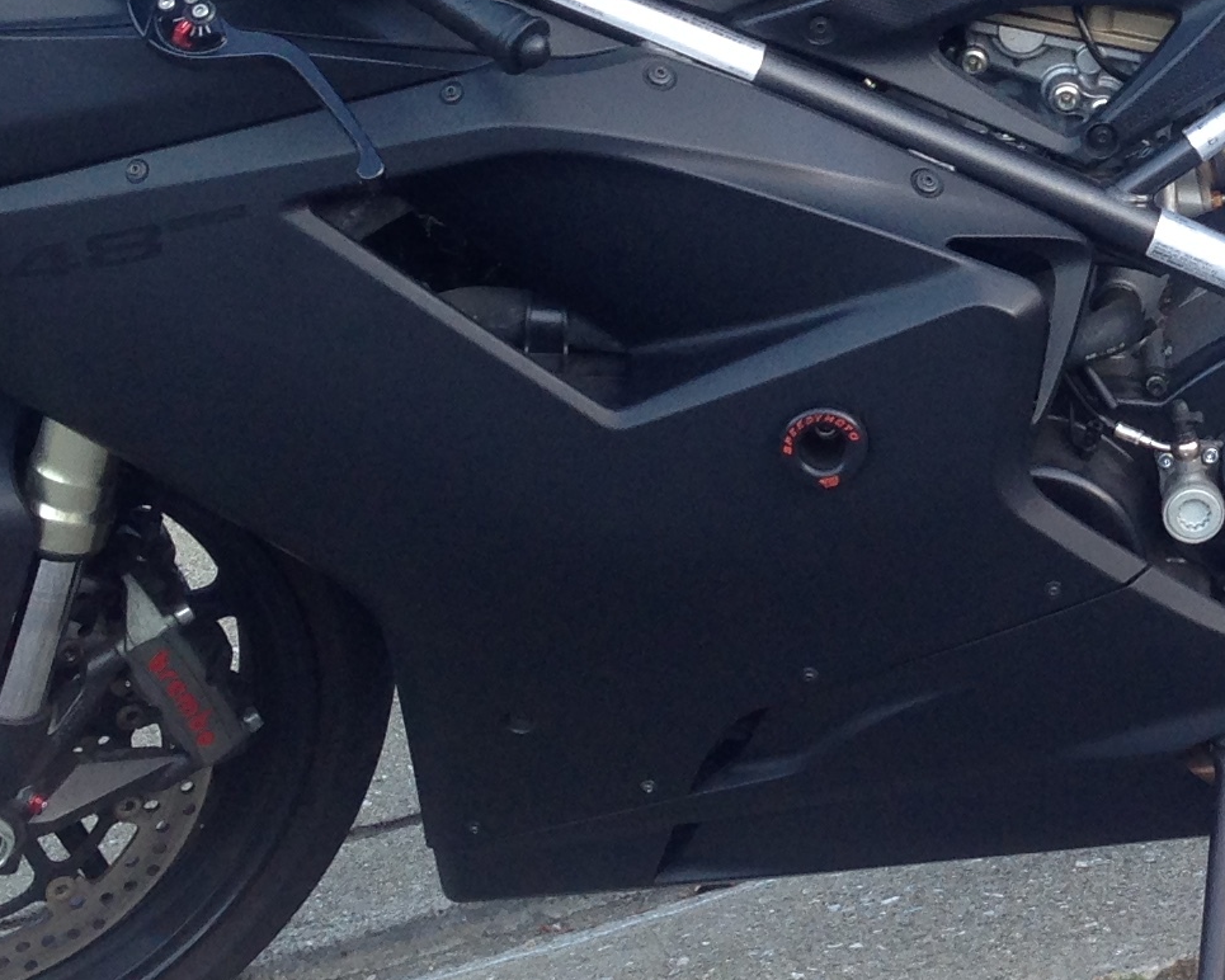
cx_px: 1186
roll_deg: -1.8
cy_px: 72
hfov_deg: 17.3
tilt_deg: -9.0
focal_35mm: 109
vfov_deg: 14.0
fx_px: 3952
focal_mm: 4.12
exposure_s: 1/60
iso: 50
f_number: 2.4
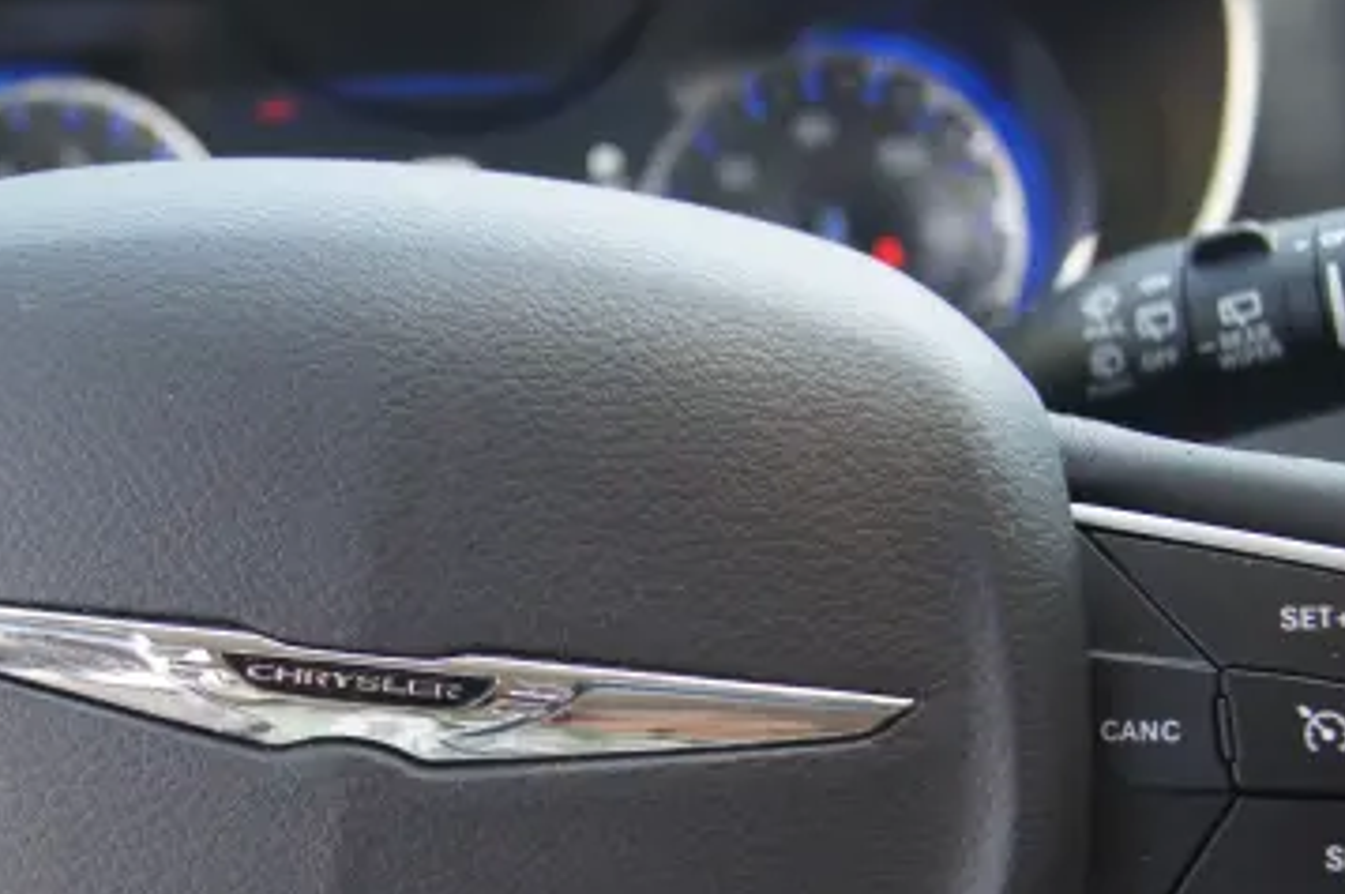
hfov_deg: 33.6
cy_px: 751
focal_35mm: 59
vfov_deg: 22.5
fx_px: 2202
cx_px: 421
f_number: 4
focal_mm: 22
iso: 100
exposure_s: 1/40
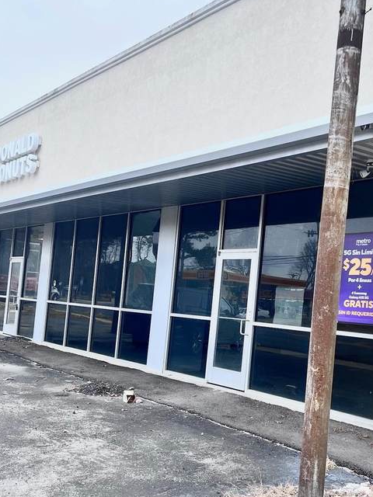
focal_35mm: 39
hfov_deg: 36.4
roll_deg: -2.2
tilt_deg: +2.3
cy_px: 290
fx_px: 560
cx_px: 252
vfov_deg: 47.7
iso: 50
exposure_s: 1/567
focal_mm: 5.7
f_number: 1.5
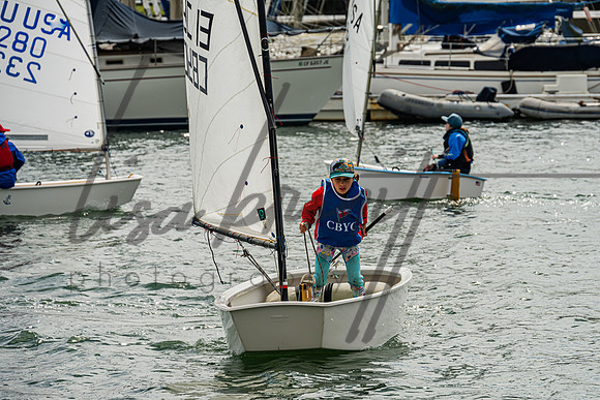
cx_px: 349
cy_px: 233
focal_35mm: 157
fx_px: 2616
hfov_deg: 13.1
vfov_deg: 8.7
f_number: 6.3
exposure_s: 1/3200
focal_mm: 135
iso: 320
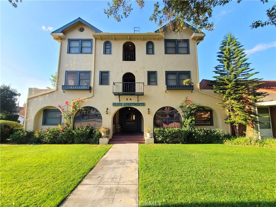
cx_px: 138
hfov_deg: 106.2
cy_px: 104
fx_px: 104
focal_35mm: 13
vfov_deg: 89.9
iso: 50
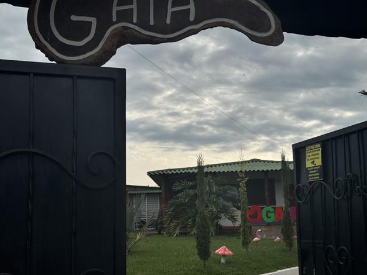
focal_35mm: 49
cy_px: 138
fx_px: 519
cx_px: 182
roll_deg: +0.6
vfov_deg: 29.7
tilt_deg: +9.2
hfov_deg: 38.9
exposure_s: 1/6410
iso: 64
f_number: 1.78
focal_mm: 6.76
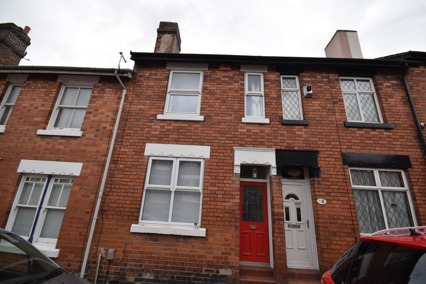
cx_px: 213
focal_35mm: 15
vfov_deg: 77.3
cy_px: 142
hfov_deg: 100.4
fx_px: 178
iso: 400
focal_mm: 10
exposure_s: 1/250
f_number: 8
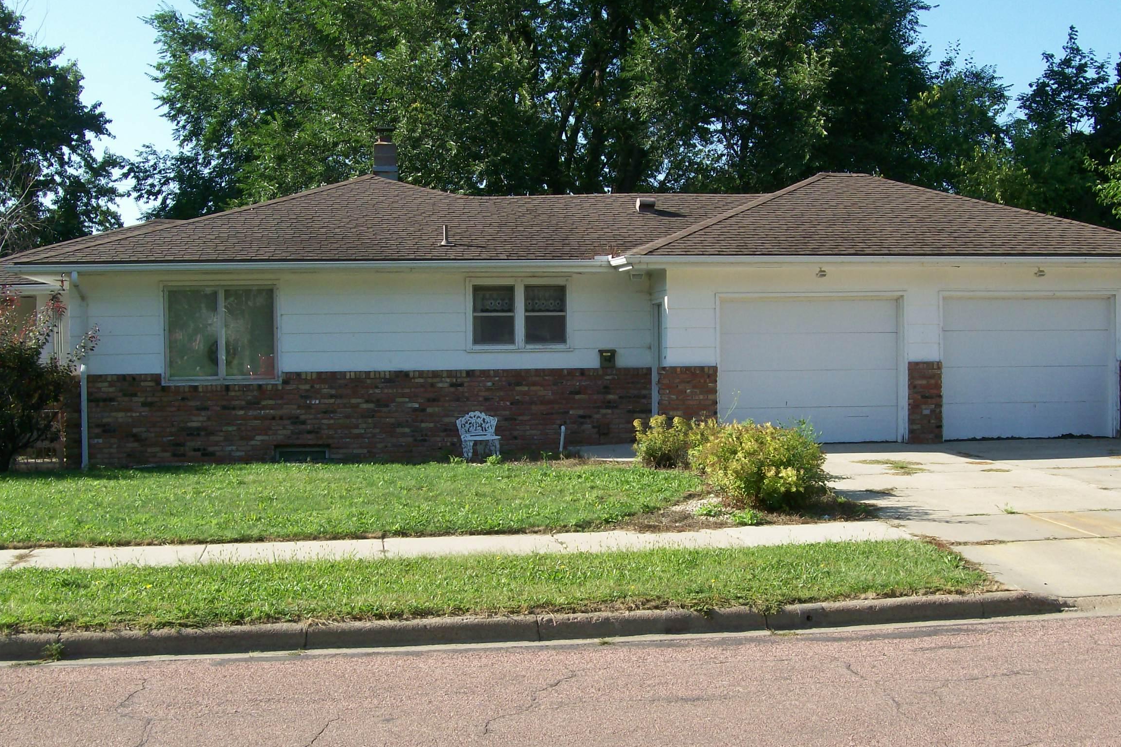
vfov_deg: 28.6
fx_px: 1464
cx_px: 562
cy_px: 403
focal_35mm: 47
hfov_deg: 41.9
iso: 80
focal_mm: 7.6
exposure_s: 1/268
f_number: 5.4
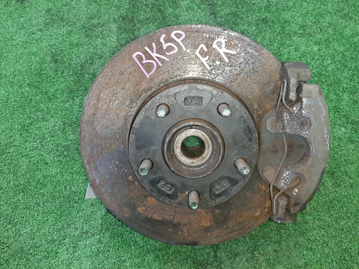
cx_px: 180
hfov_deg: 67.3
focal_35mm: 26
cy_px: 134
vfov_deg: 53.1
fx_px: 270
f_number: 1.7
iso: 187
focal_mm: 3.93
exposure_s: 1/33
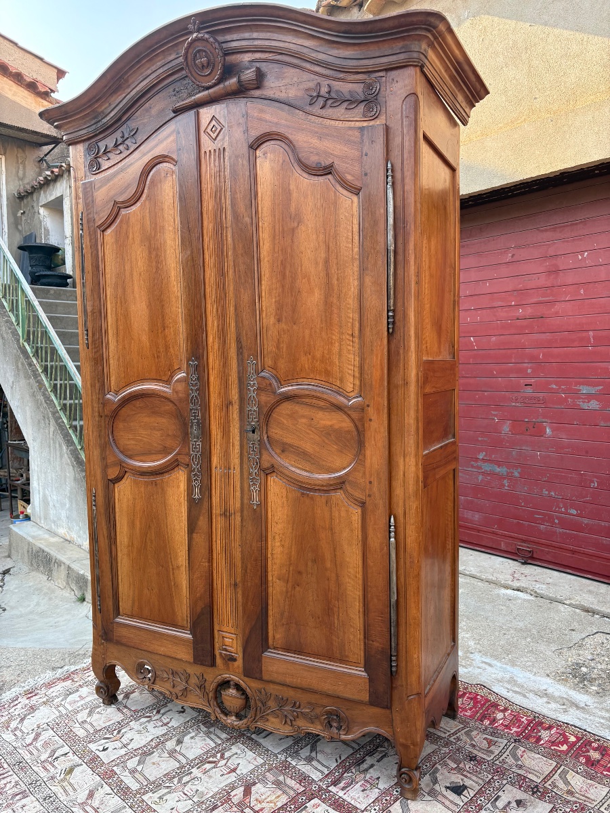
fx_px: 611
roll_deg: -0.5
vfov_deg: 67.3
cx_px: 305
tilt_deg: -2.2
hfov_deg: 53.1
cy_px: 406
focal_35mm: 26
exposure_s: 1/450
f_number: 1.6
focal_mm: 5.96
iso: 64
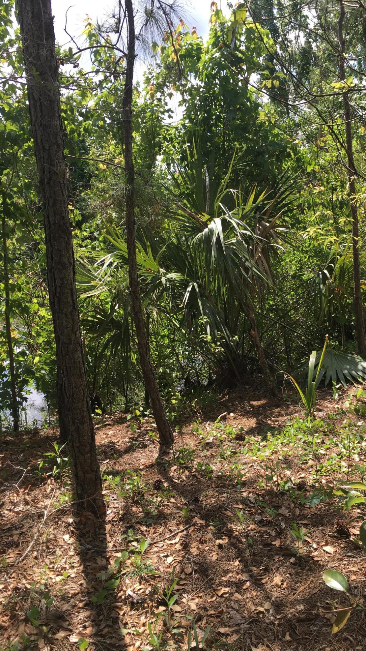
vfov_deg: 61.0
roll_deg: +0.8
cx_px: 241
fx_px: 552
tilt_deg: -9.4
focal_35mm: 32
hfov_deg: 36.3
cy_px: 323
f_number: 2.2
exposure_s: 1/620
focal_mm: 4.15
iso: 25
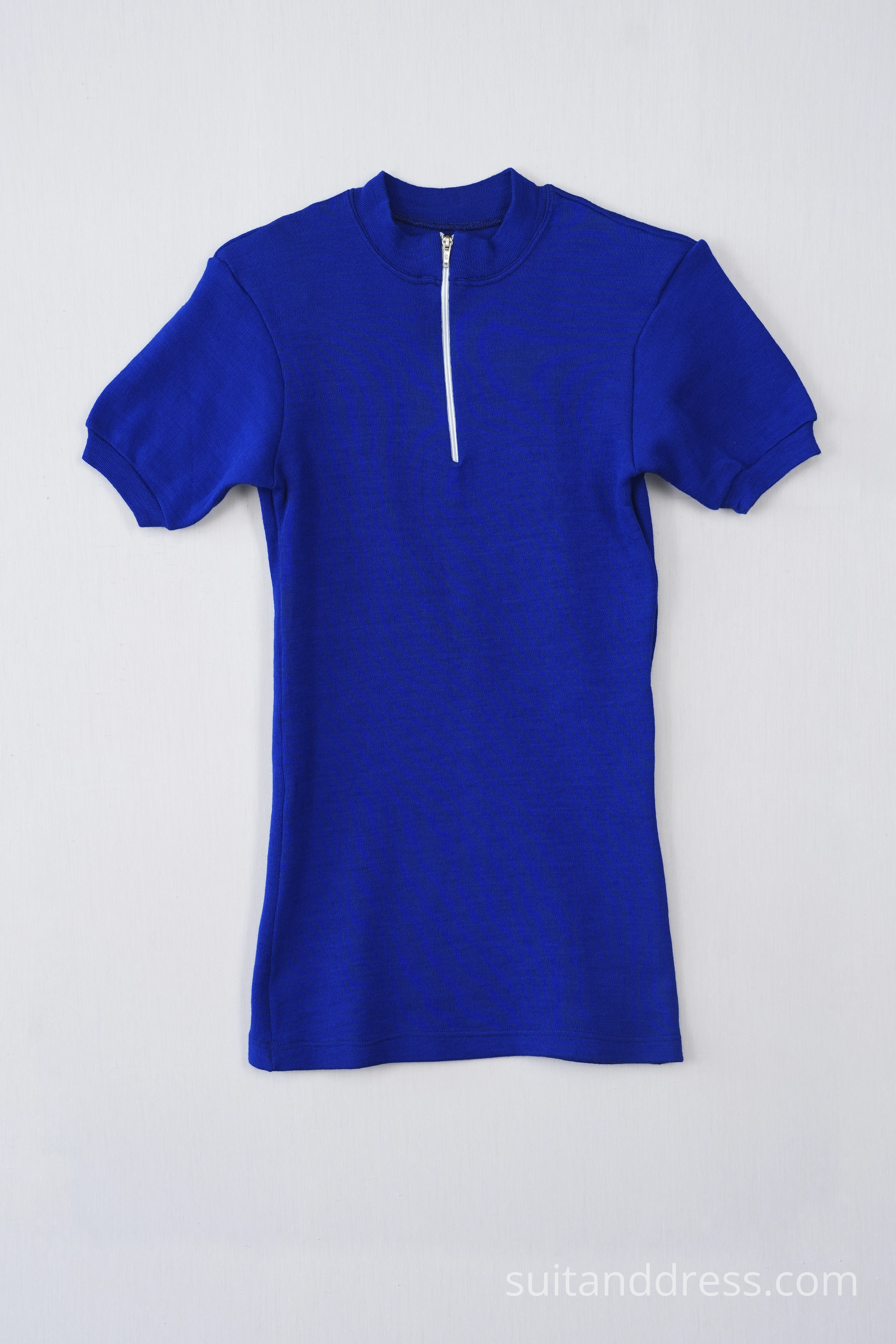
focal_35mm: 51
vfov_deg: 38.9
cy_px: 672
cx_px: 448
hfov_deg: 26.5
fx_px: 1904
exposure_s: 1/60
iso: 320
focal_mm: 34
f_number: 8
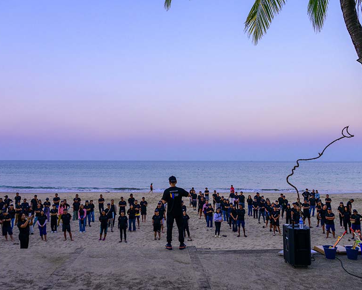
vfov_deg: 51.5
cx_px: 166
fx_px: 300
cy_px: 148
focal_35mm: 28
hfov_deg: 62.1
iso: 400
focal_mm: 24
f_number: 5
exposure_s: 1/200
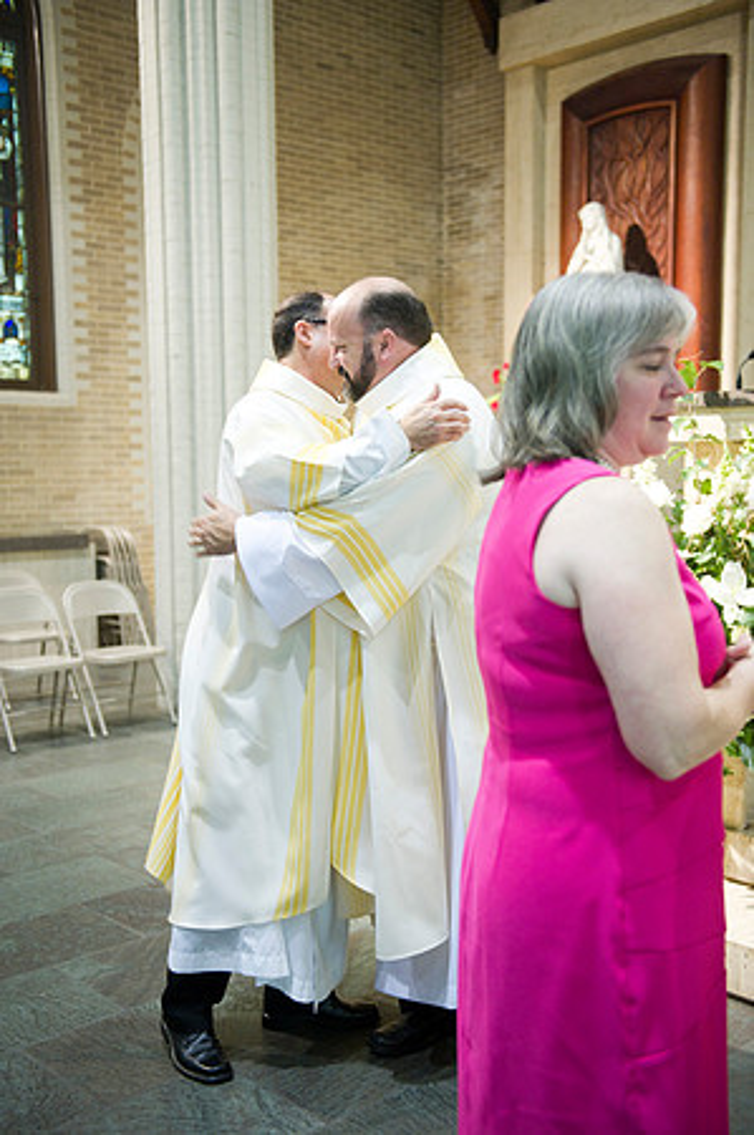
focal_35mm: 40
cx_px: 377
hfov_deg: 33.3
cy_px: 568
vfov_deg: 48.5
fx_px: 1259
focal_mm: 40
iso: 2000
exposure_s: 1/125
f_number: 2.8
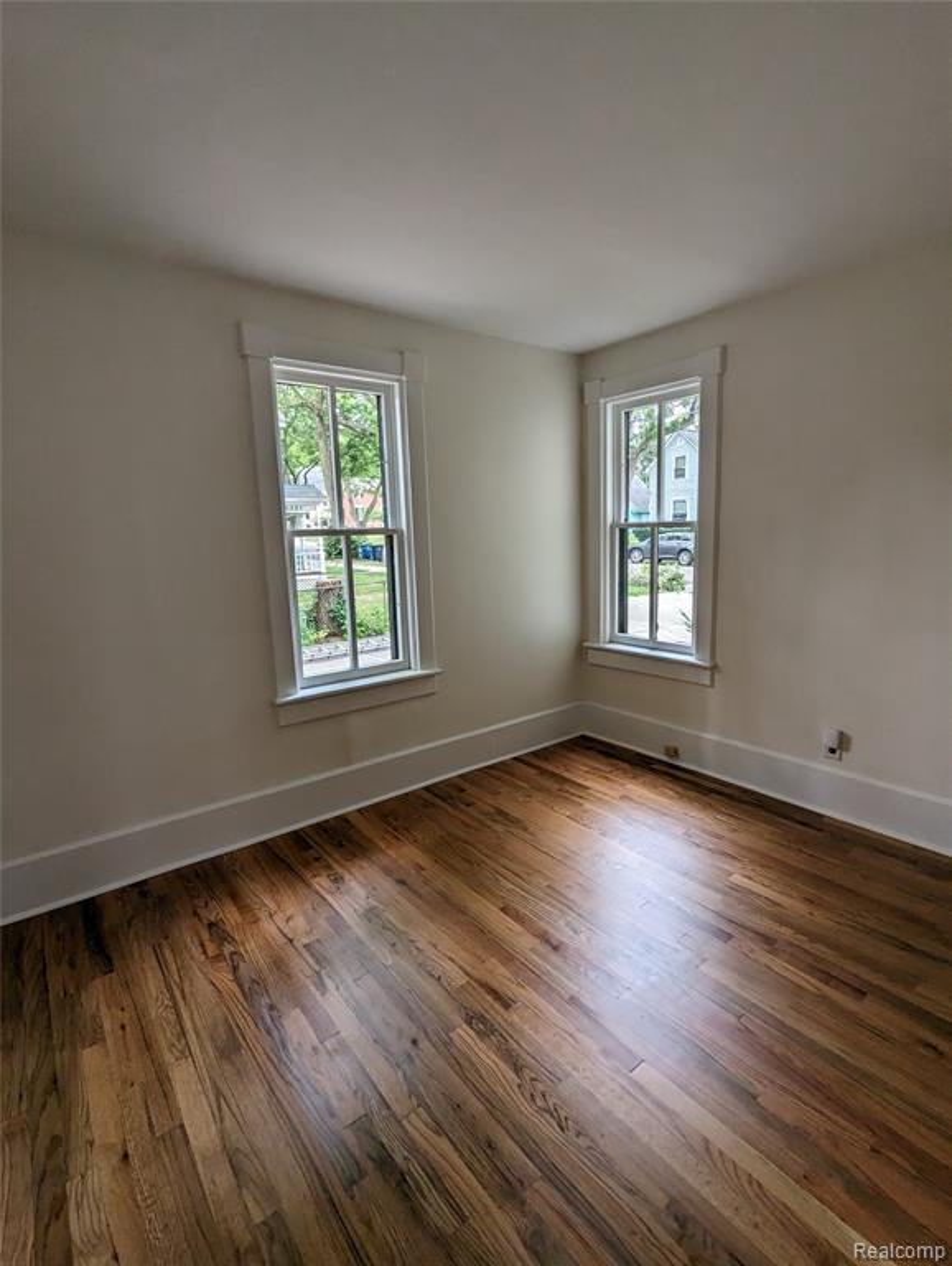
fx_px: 585
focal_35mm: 16
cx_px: 476
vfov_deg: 94.4
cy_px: 633
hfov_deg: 78.2
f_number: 2.2
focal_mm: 2.35
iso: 59
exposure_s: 1/104
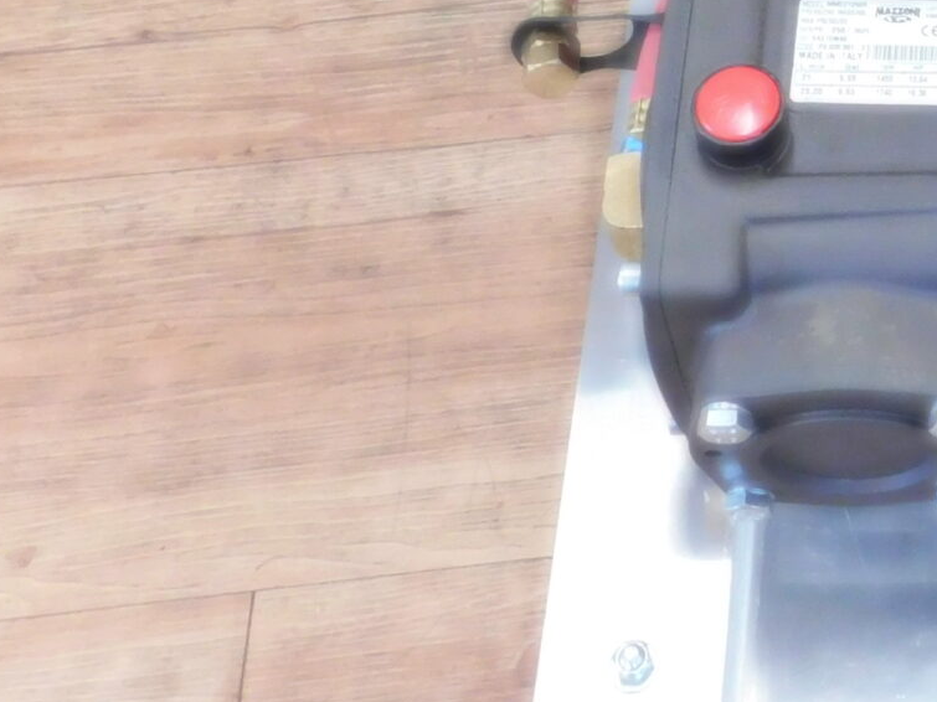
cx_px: 1177
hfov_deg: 22.7
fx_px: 2111
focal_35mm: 78
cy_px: -314
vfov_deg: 17.3
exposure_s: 1/30
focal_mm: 4
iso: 400
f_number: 3
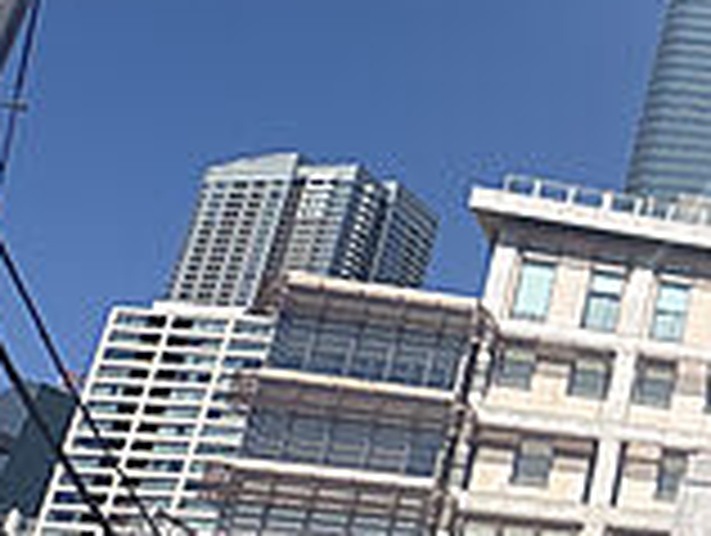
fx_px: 1090
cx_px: 1179
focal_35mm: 53
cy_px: 590
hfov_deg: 24.0
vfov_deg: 25.6
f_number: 2.2
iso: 40
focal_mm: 2.22
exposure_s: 1/2273
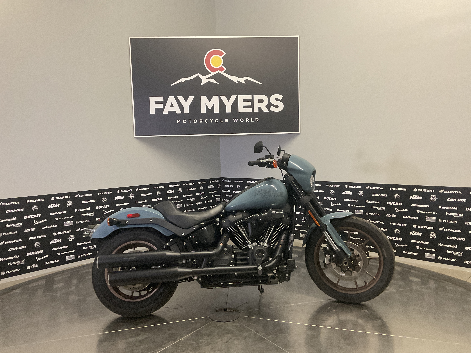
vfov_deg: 48.2
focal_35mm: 29
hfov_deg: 61.7
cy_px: 176
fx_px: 395
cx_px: 236
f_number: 1.8
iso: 200
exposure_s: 1/60
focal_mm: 3
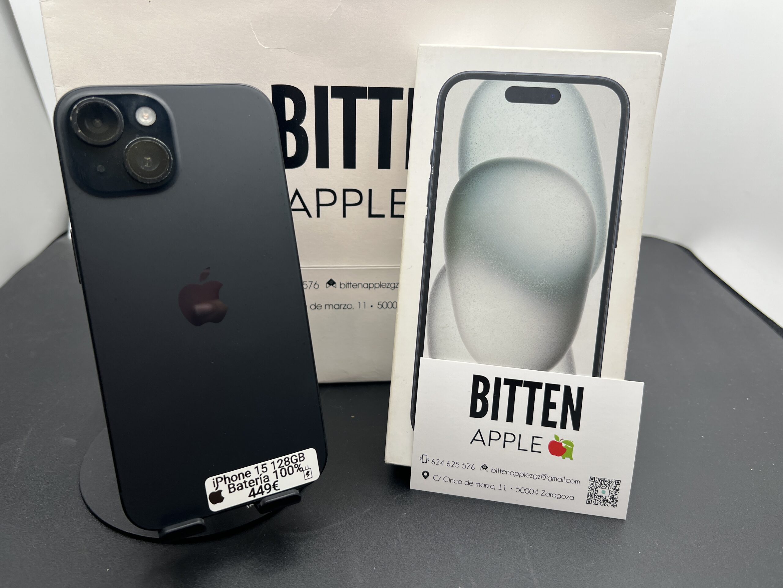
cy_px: 294
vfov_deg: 53.1
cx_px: 392
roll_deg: -1.6
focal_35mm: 26
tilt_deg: -28.4
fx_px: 588
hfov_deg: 67.3
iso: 40
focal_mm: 5.7
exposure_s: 1/288
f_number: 1.5
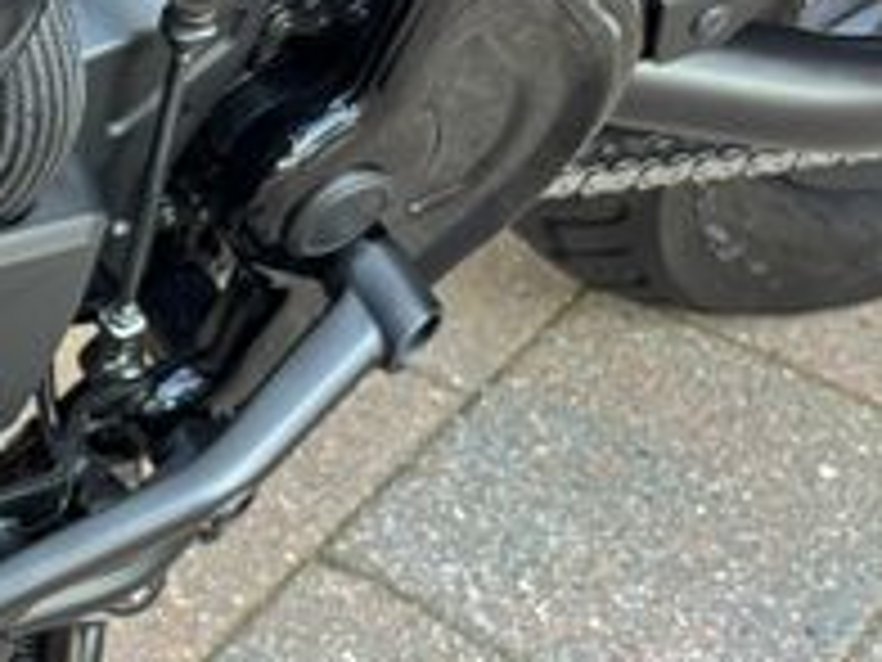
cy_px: 117
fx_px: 2166
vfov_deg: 17.2
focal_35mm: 85
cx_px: -508
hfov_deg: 19.5
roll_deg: +0.2
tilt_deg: -32.7
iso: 125
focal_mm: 5.96
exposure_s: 1/92
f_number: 1.6
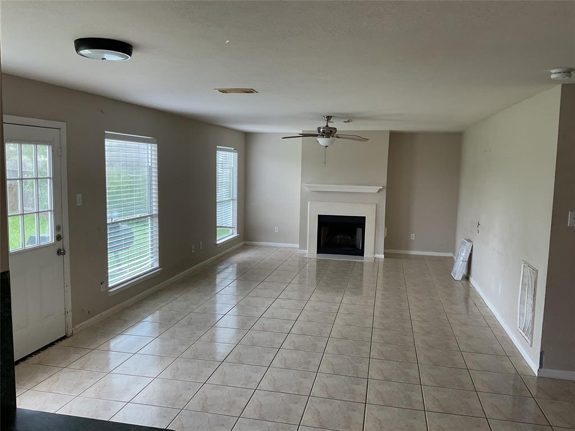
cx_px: 288
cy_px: 216
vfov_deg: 48.2
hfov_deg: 61.7
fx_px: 482
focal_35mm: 29
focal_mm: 3
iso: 32
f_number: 1.8
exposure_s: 1/120
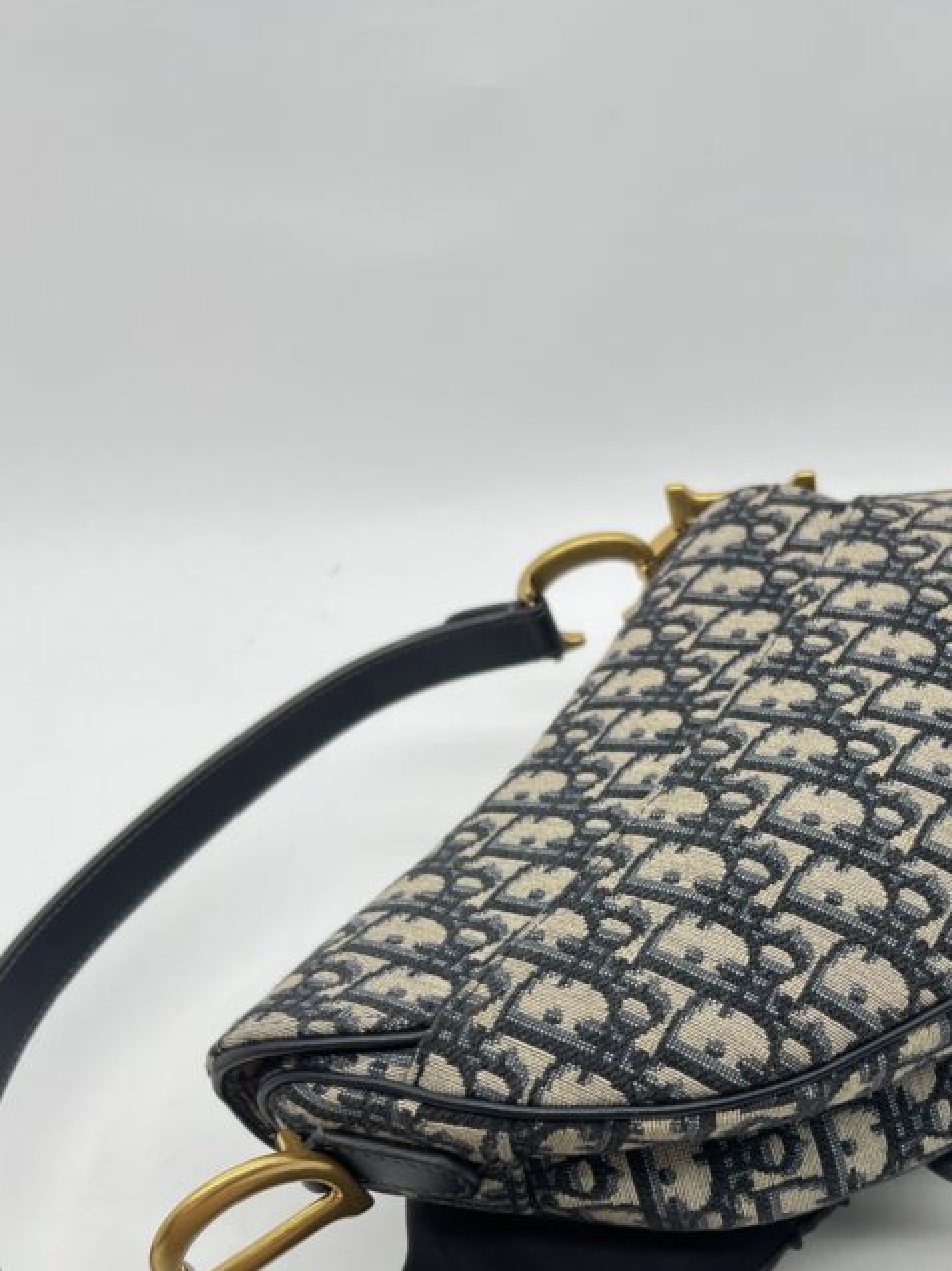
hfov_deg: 33.7
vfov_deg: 43.1
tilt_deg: -43.4
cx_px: 705
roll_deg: +0.6
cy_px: 986
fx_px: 1541
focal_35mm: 42
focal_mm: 5.7
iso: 40
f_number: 1.5
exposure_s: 1/100
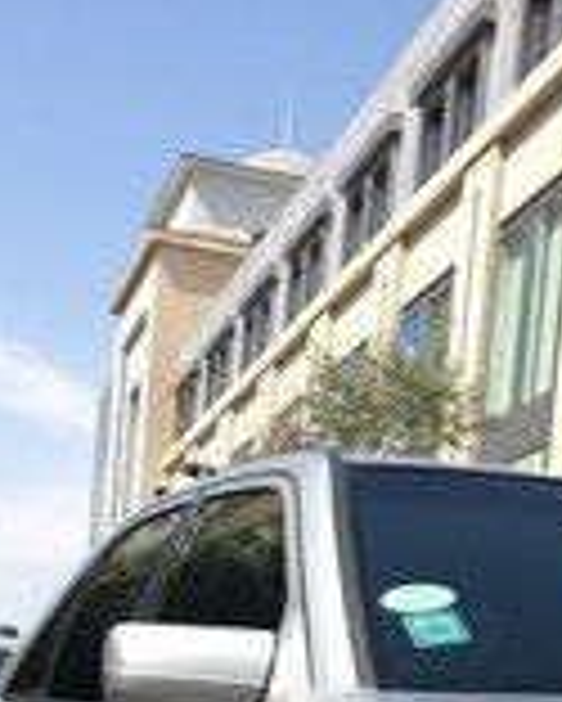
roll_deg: -5.2
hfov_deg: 16.9
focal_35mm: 90
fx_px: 1869
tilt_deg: -4.9
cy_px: 999
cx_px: 459
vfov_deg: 19.1
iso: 25
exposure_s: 1/905
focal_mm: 4.15
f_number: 2.2
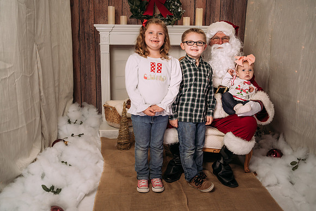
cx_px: 158
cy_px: 105
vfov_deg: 35.9
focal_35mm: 37
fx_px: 325
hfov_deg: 51.9
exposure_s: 1/100
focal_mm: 35
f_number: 6.3
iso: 100
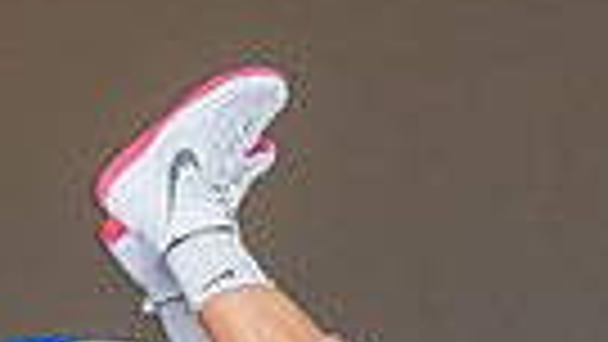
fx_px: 2548
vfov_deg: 7.1
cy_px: 873
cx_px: 122
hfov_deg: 13.5
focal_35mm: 158
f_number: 5.6
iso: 640
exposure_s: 1/250
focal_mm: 30
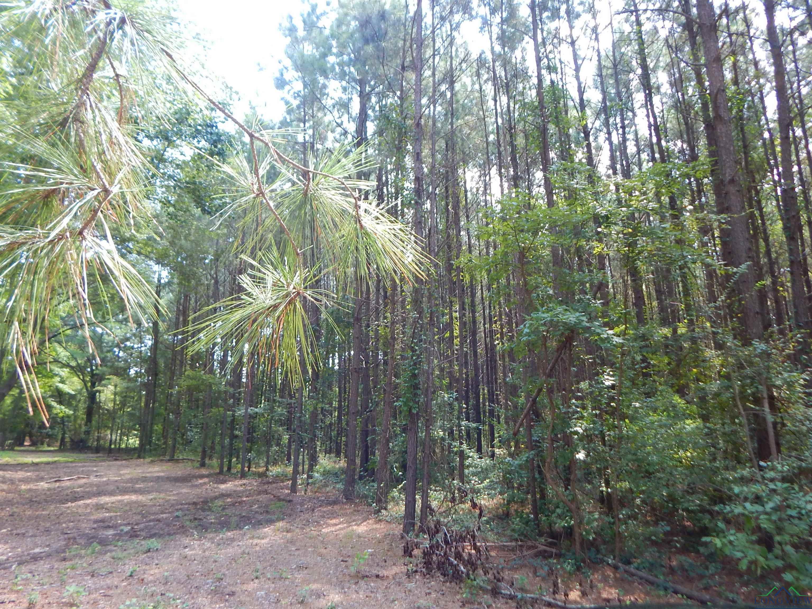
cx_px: 406
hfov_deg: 76.4
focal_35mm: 22
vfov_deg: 61.1
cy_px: 304
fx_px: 516
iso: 125
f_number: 3
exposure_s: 1/60
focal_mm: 4
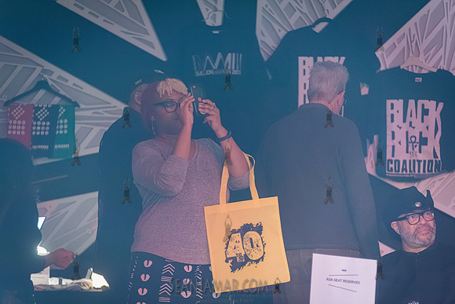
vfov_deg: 7.4
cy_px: 152
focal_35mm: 185
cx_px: 228
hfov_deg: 11.1
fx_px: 2339
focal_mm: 185
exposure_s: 1/160
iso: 8000
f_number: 2.8
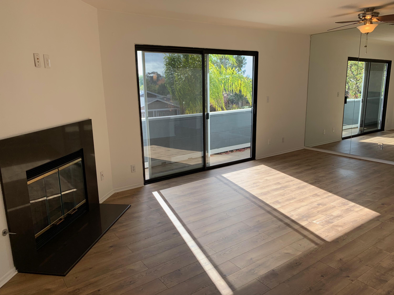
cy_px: 148
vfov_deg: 53.1
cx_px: 197
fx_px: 296
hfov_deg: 67.3
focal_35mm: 26
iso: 25
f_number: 1.8
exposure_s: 1/369
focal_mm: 4.25
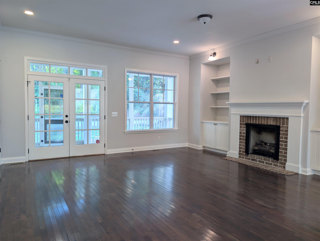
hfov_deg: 71.5
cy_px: 120
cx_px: 160
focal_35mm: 24
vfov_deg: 56.9
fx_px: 222
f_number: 1.68
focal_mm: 6.9
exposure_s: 1/24
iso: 23
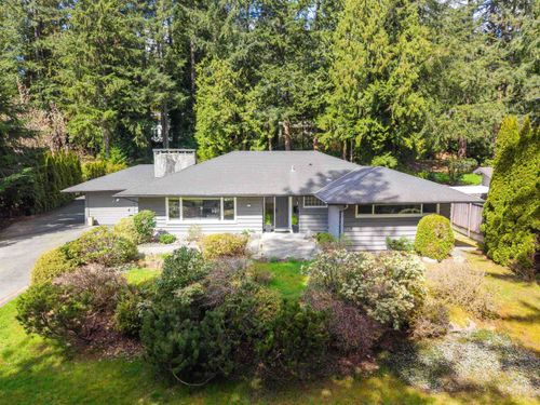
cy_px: 202
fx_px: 374
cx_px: 270
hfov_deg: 71.6
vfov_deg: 56.8
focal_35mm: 24
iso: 290
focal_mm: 8.67
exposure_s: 1/2000
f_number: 1.8
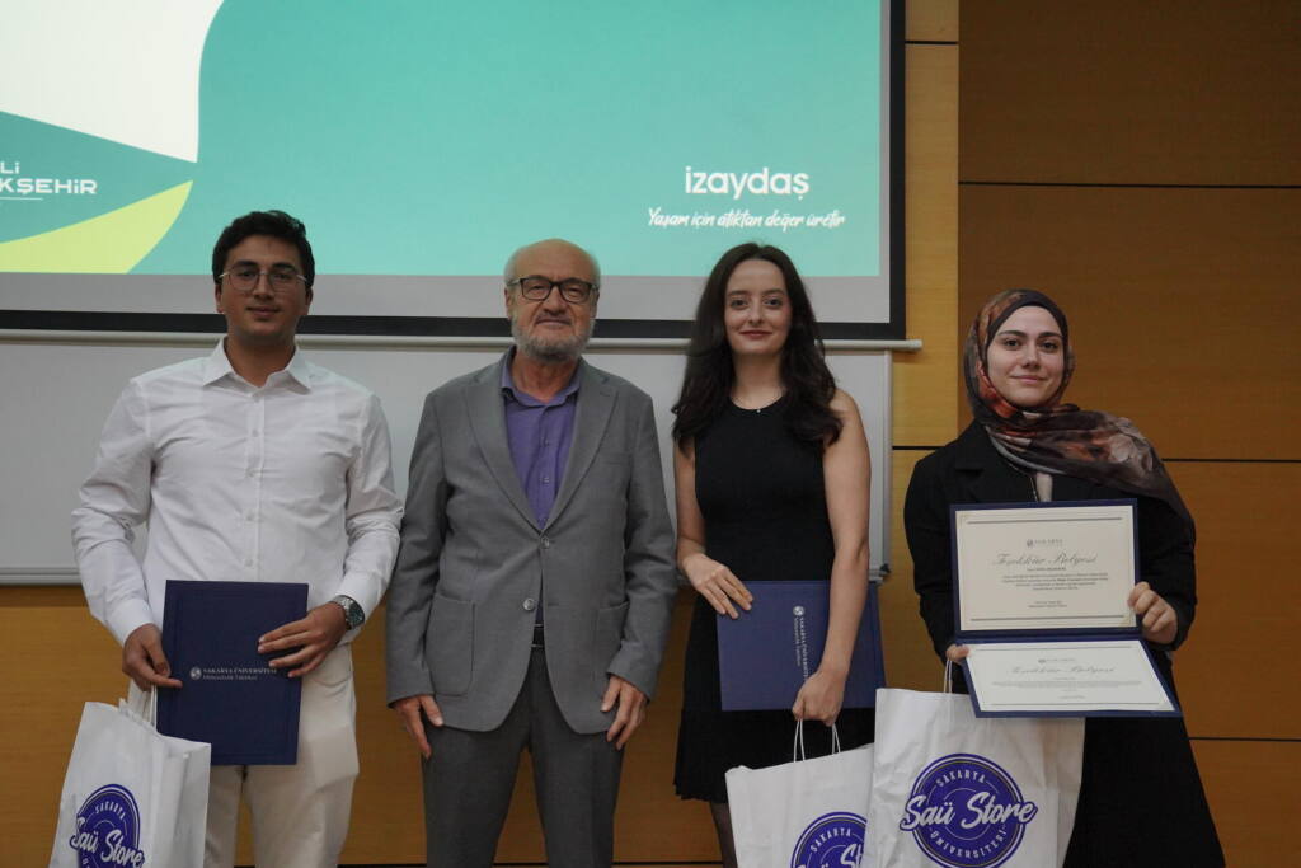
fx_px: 1337
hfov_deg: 51.9
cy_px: 434
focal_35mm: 37
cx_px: 650
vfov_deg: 36.0
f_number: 5
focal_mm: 37
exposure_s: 1/100
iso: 4000
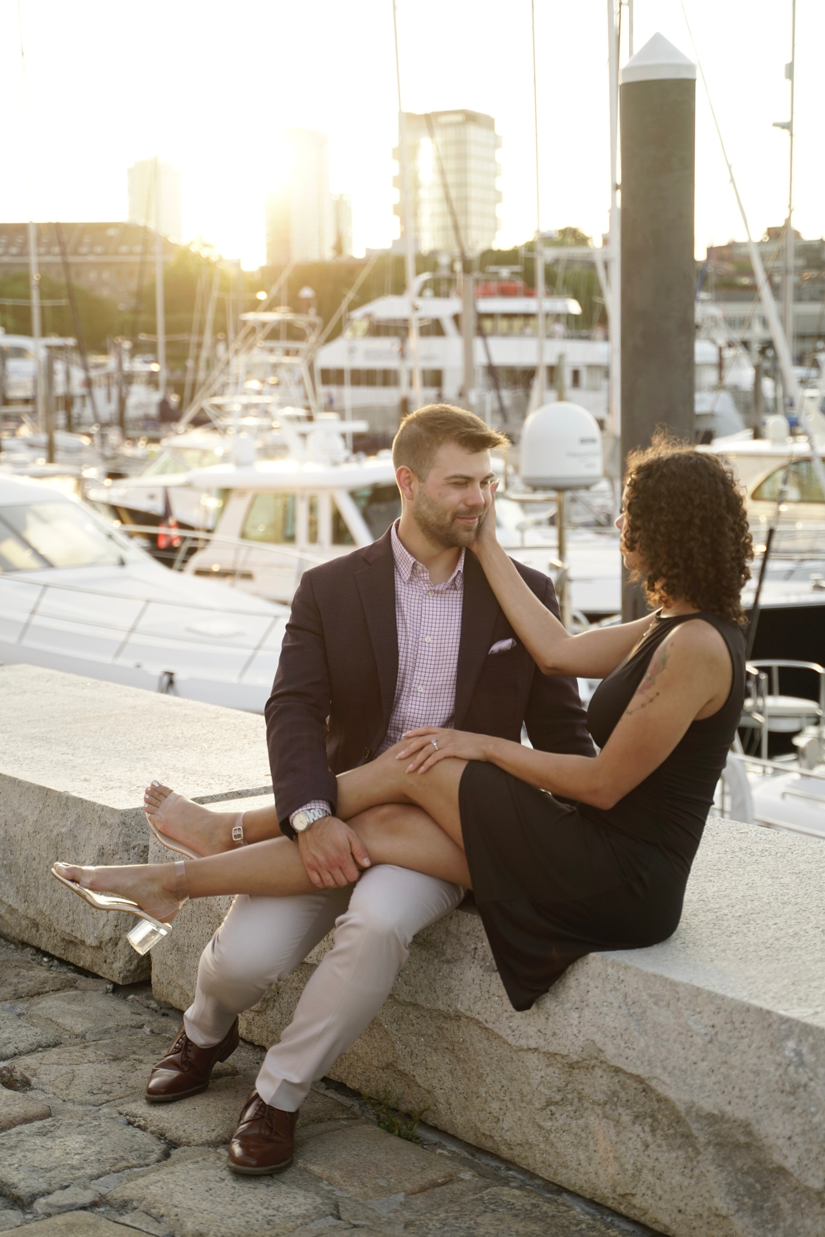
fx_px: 1821
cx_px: 412
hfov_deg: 25.5
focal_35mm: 53
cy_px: 618
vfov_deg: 37.5
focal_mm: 53
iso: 320
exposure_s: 1/640
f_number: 2.8
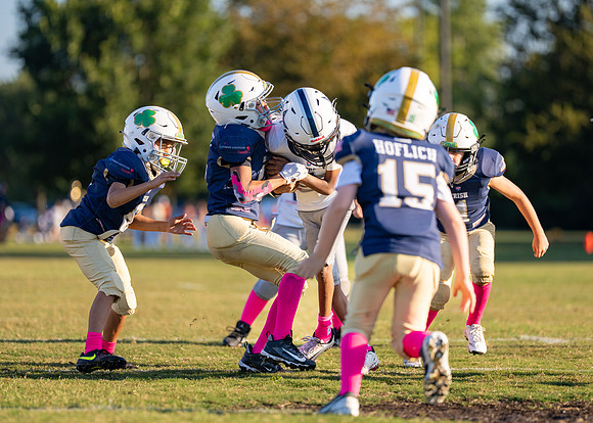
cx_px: 297
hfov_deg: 7.9
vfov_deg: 5.6
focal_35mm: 255
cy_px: 204
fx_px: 4300
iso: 200
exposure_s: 1/2500
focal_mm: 200
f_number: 2.8
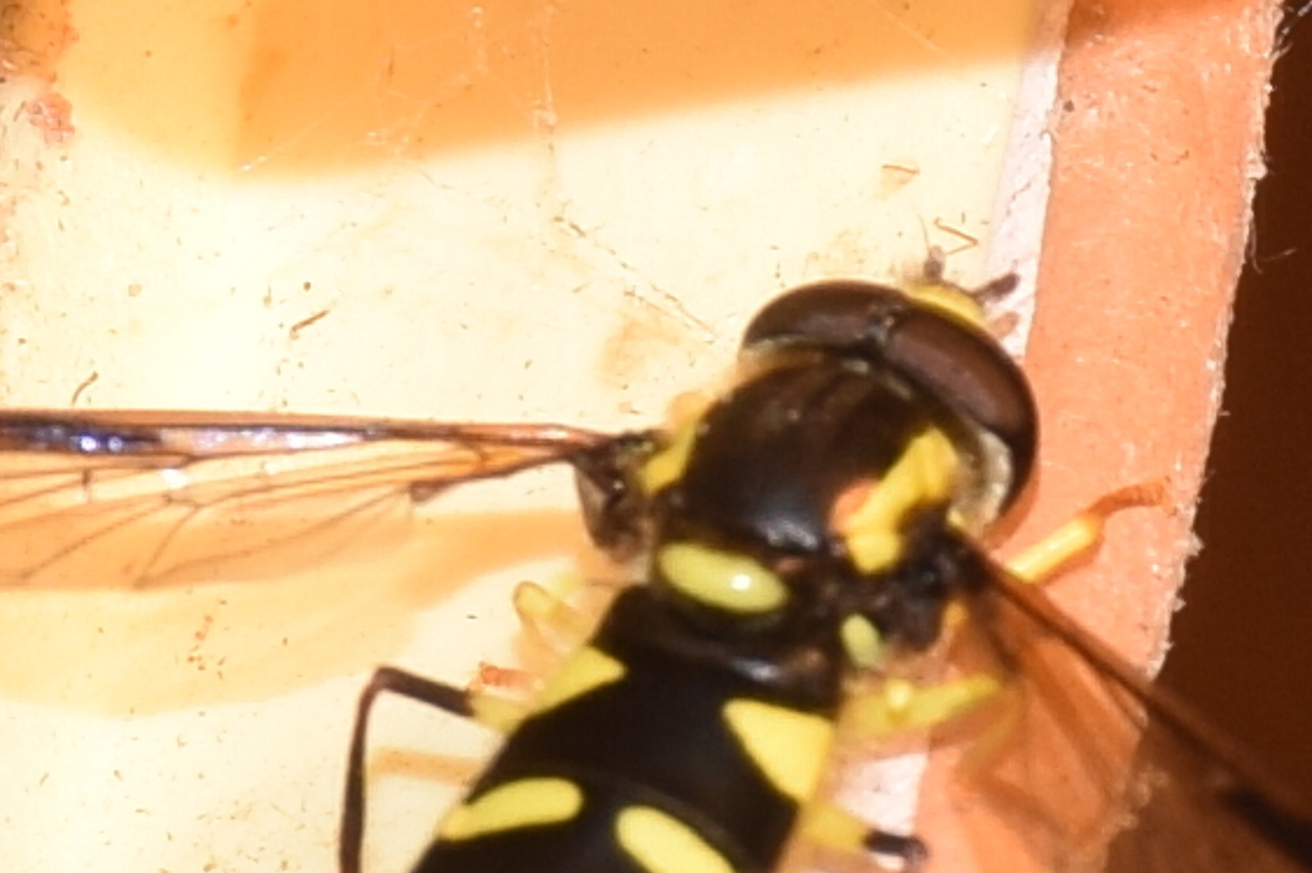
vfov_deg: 3.8
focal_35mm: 359
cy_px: 607
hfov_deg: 5.7
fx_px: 13075
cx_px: 668
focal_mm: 140
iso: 100
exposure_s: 1/160
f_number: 11
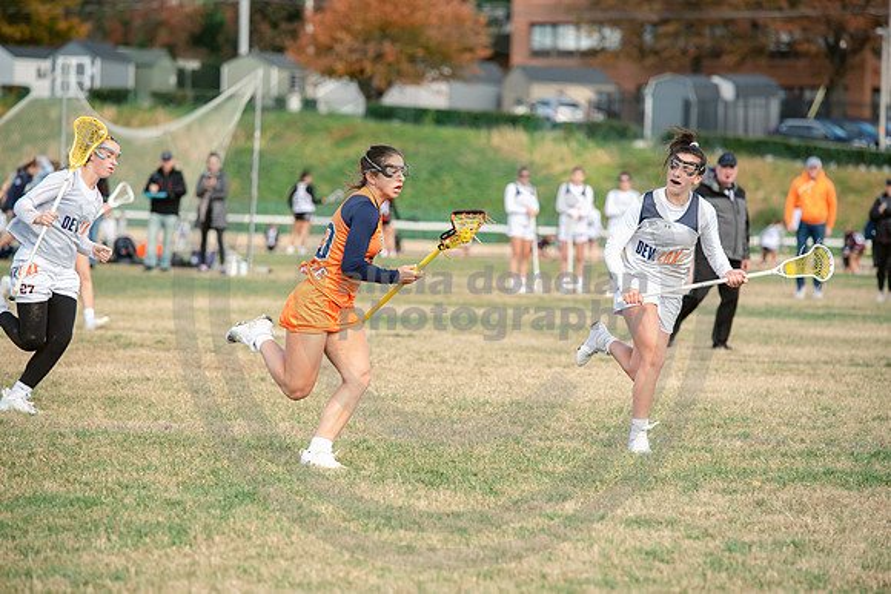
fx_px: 4951
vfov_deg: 6.9
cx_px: 446
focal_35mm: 200
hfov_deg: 10.3
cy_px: 297
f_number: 4
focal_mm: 200
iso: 250
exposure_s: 1/1000
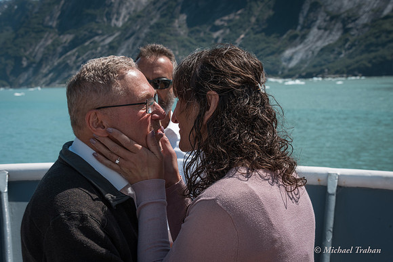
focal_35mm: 61
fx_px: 666
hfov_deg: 32.9
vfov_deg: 22.3
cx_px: 196
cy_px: 131
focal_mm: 61
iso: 200
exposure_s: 1/320
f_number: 10
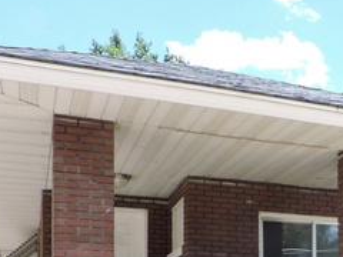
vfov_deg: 21.1
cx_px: 350
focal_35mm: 64
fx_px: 634
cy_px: 321
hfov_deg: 28.3
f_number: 4.7
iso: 100
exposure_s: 1/160
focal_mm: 4.3
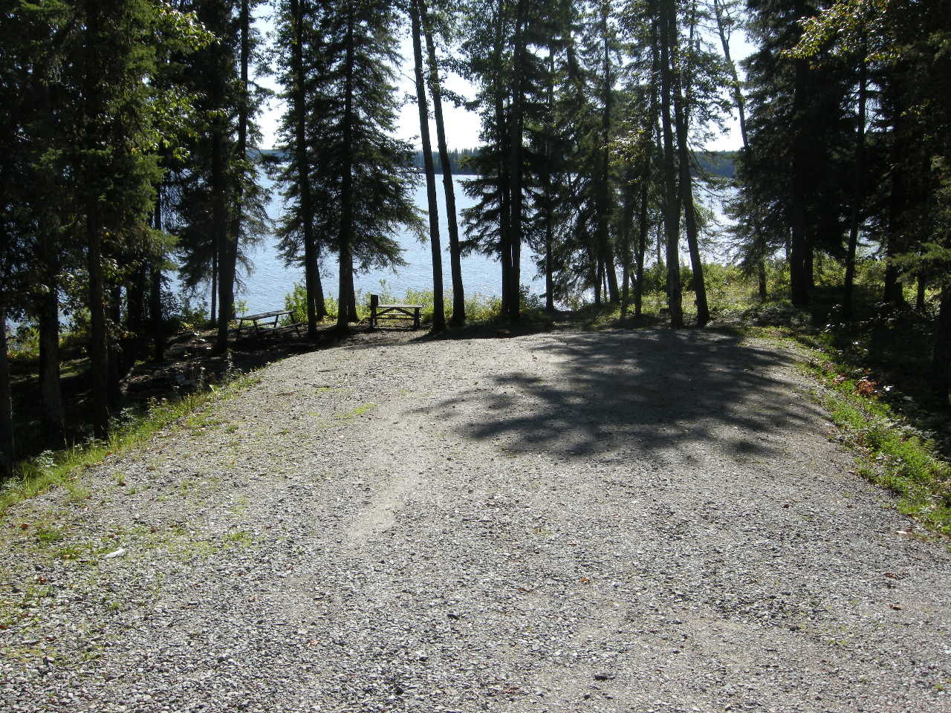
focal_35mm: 35
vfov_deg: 40.7
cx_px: 476
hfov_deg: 52.6
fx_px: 962
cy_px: 356
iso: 64
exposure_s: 1/208
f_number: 5.4
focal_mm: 7.5
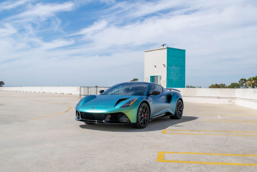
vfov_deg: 36.3
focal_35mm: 37
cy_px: 86
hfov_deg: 52.3
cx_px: 128
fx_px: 262
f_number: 8
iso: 400
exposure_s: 1/2000
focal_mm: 24
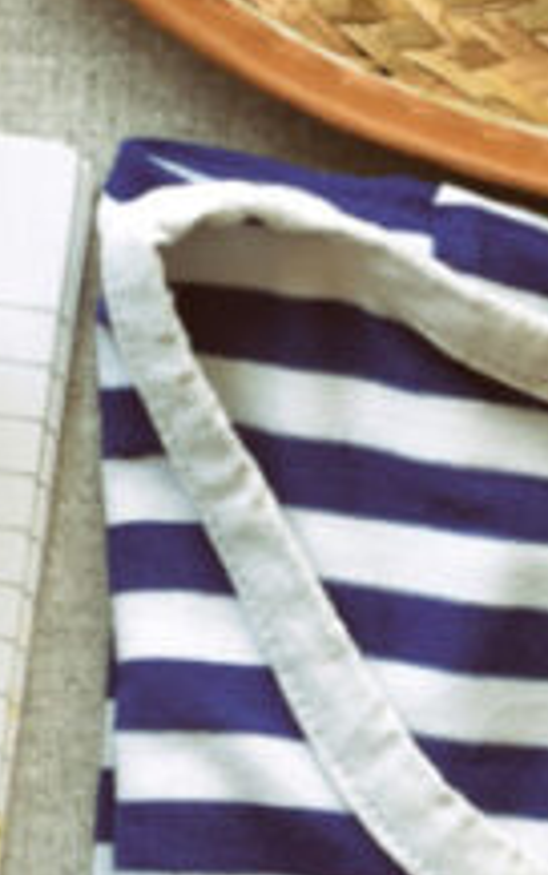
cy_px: 431
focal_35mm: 258
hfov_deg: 5.0
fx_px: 6153
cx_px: -725
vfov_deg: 8.1
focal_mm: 55
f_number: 6.3
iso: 800
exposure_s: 1/160
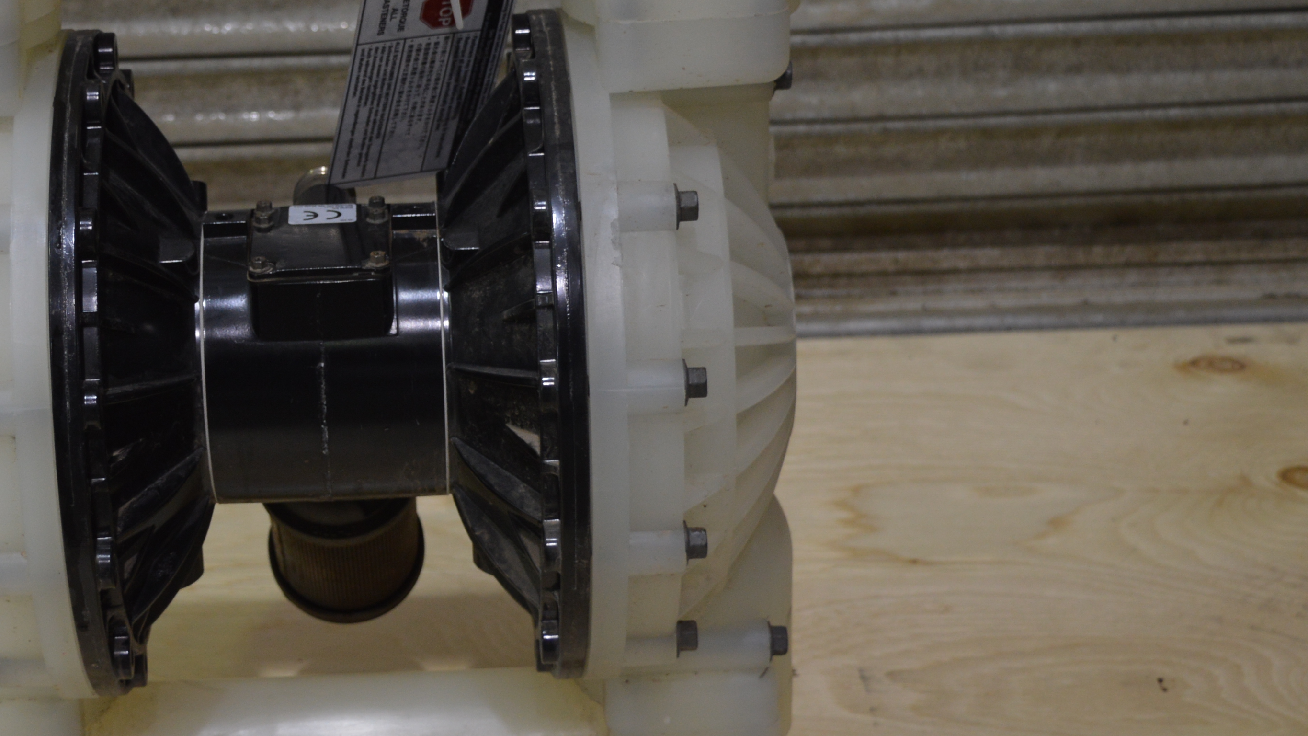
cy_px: 296
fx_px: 2879
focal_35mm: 83
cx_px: 278
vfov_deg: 14.6
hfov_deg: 25.2
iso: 400
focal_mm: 32
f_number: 4.5
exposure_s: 1/40
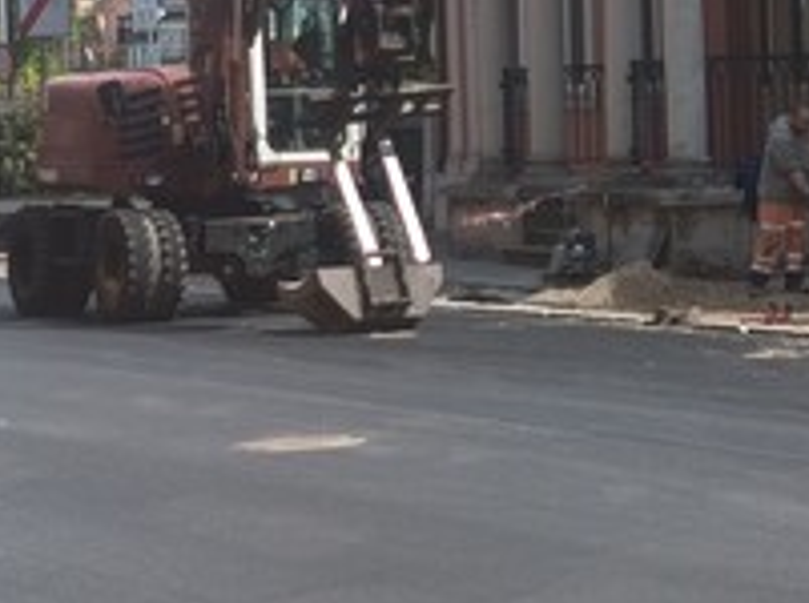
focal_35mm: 155
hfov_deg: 12.7
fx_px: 3616
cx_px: 650
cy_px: 84
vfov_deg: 9.5
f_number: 1.7
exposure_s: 1/342
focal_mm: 5.27
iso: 50
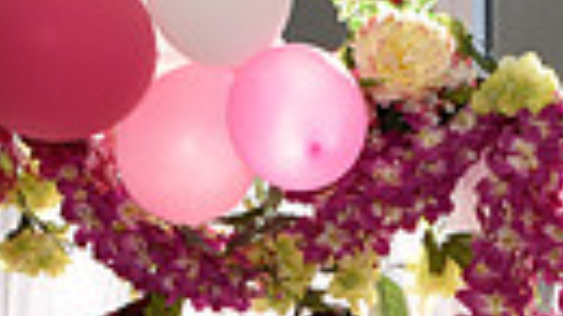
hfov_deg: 13.7
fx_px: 2238
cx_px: 762
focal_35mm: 150
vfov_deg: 7.4
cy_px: 820
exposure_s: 1/200
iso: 1600
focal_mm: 32
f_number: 20
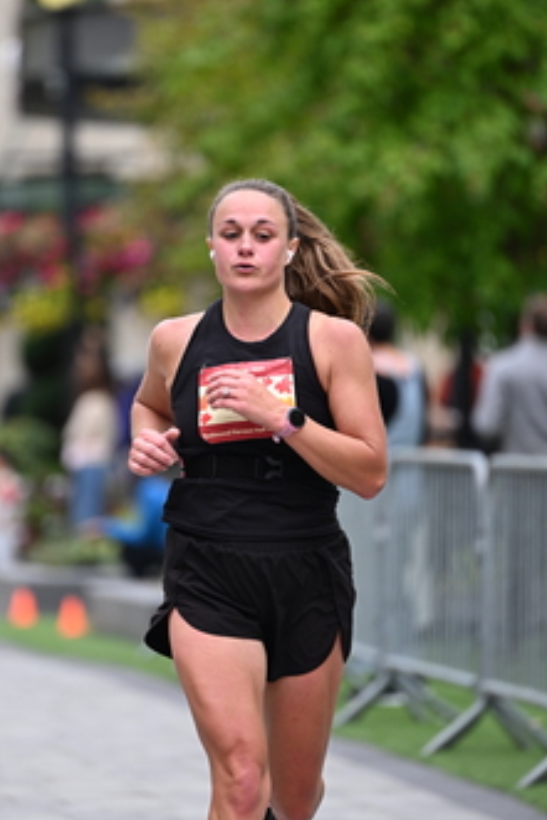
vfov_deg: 6.2
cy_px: 369
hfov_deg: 4.1
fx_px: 7558
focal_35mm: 332
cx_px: 132
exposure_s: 1/2000
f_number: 2.8
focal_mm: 200
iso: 640
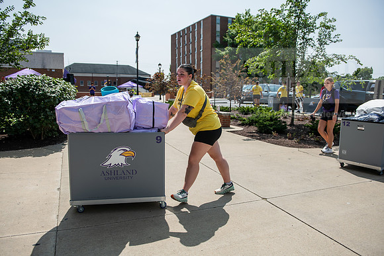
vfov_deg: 46.4
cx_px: 192
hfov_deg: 65.5
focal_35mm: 28
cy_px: 128
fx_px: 299
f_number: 3.5
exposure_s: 1/800
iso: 80
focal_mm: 28
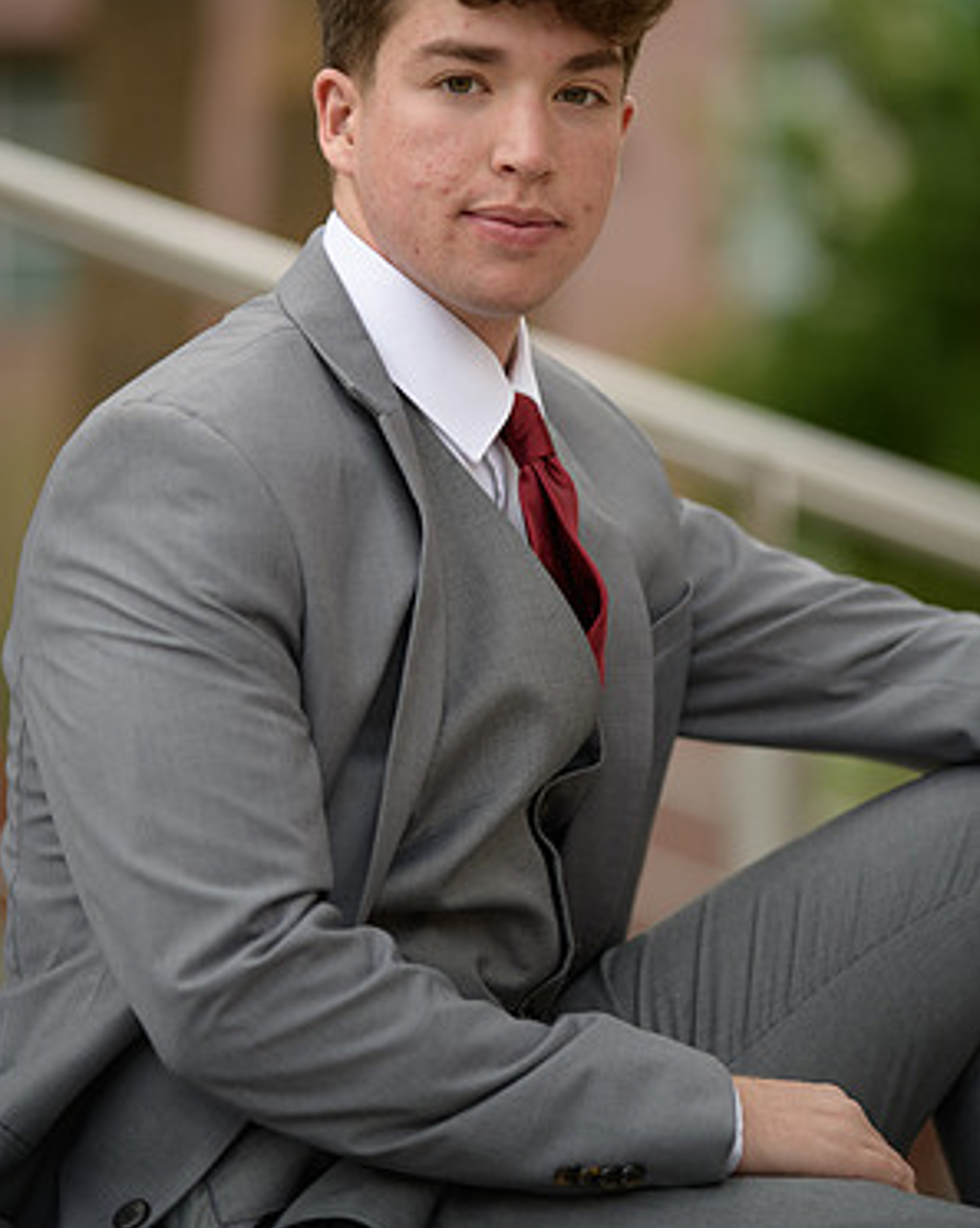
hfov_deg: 9.7
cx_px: 488
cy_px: 502
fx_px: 5772
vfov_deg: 12.1
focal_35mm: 159
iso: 250
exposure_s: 1/320
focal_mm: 140
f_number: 2.8
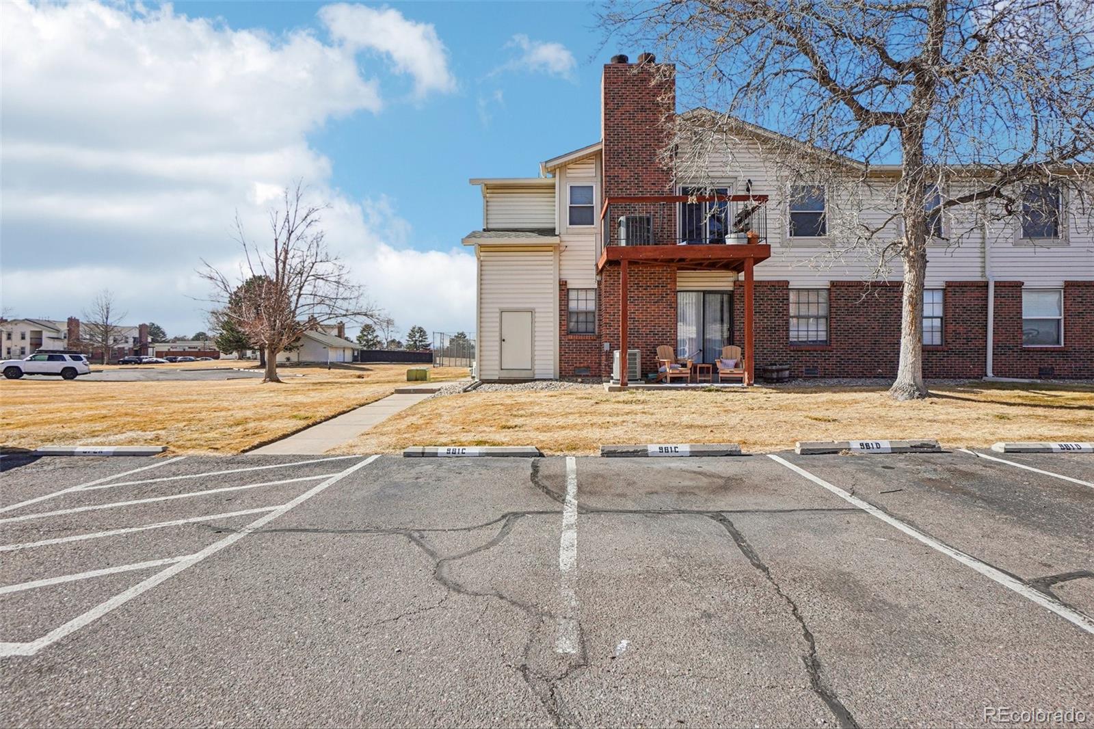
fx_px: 547
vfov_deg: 67.4
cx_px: 547
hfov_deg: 90.0
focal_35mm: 18
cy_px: 364
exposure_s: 1/320
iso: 100
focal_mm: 12
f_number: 8
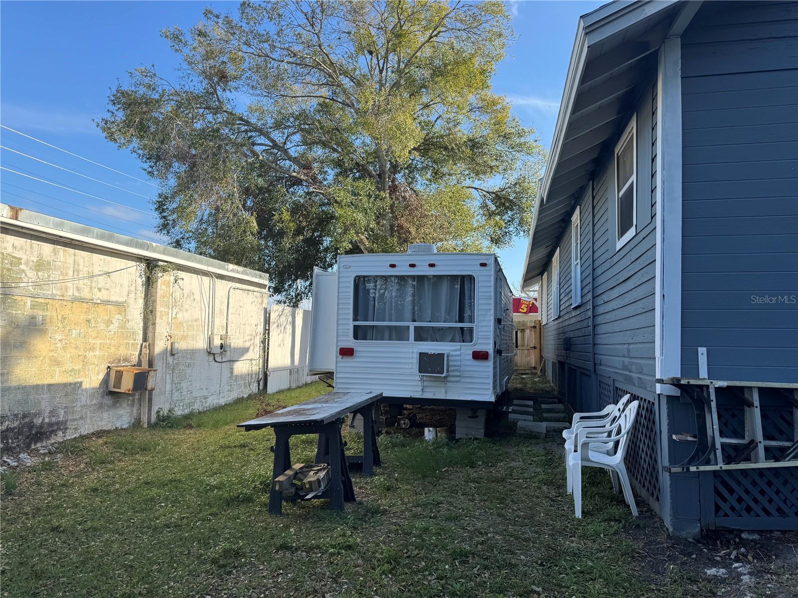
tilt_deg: +3.8
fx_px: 553
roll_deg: -1.0
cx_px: 399
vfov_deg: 56.8
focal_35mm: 24
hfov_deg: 71.6
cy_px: 299
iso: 80
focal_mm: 6.76
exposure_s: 1/1456
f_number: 1.78
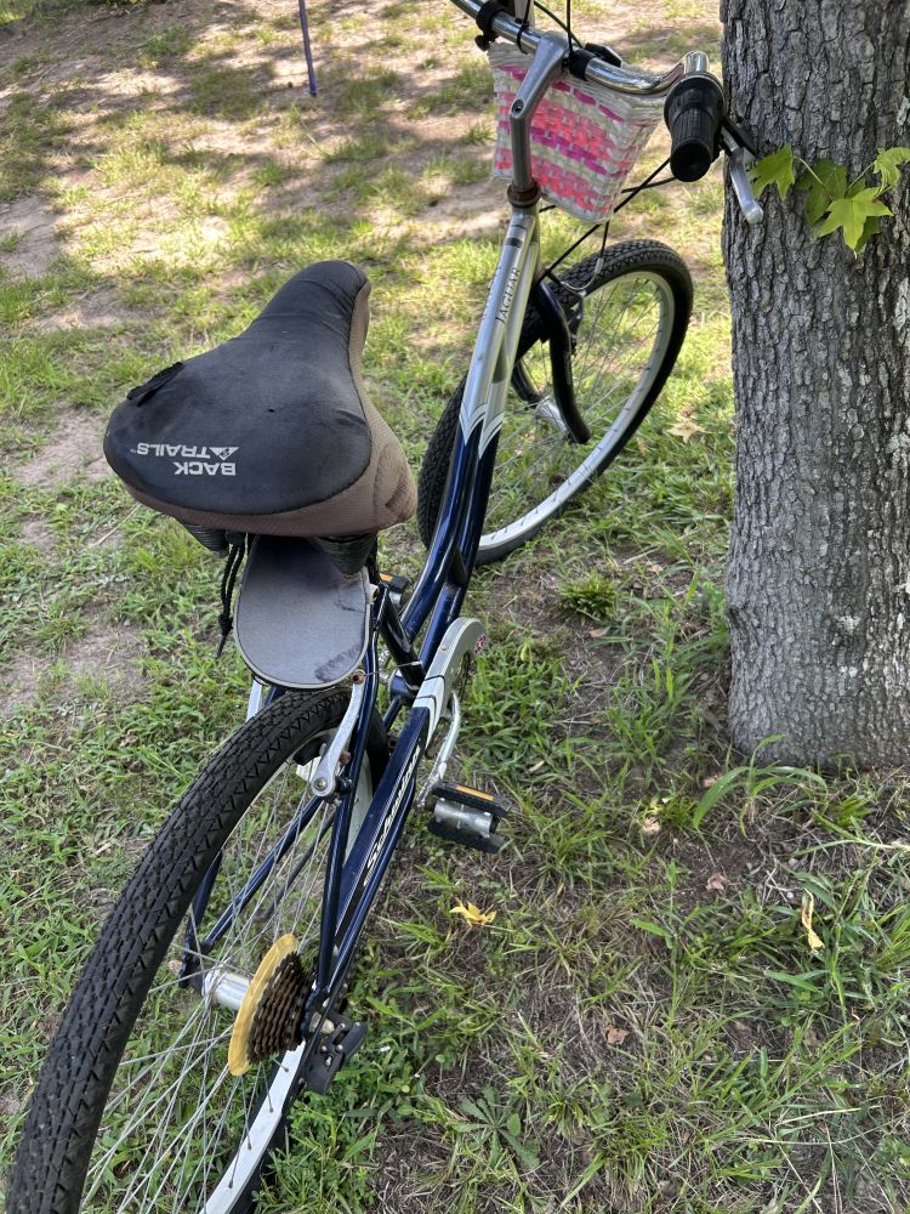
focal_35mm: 26
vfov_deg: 67.3
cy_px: 607
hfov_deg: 53.1
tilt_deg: -43.0
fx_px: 911
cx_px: 455
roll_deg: +9.1
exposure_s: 1/411
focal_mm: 5.7
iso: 50
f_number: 1.5
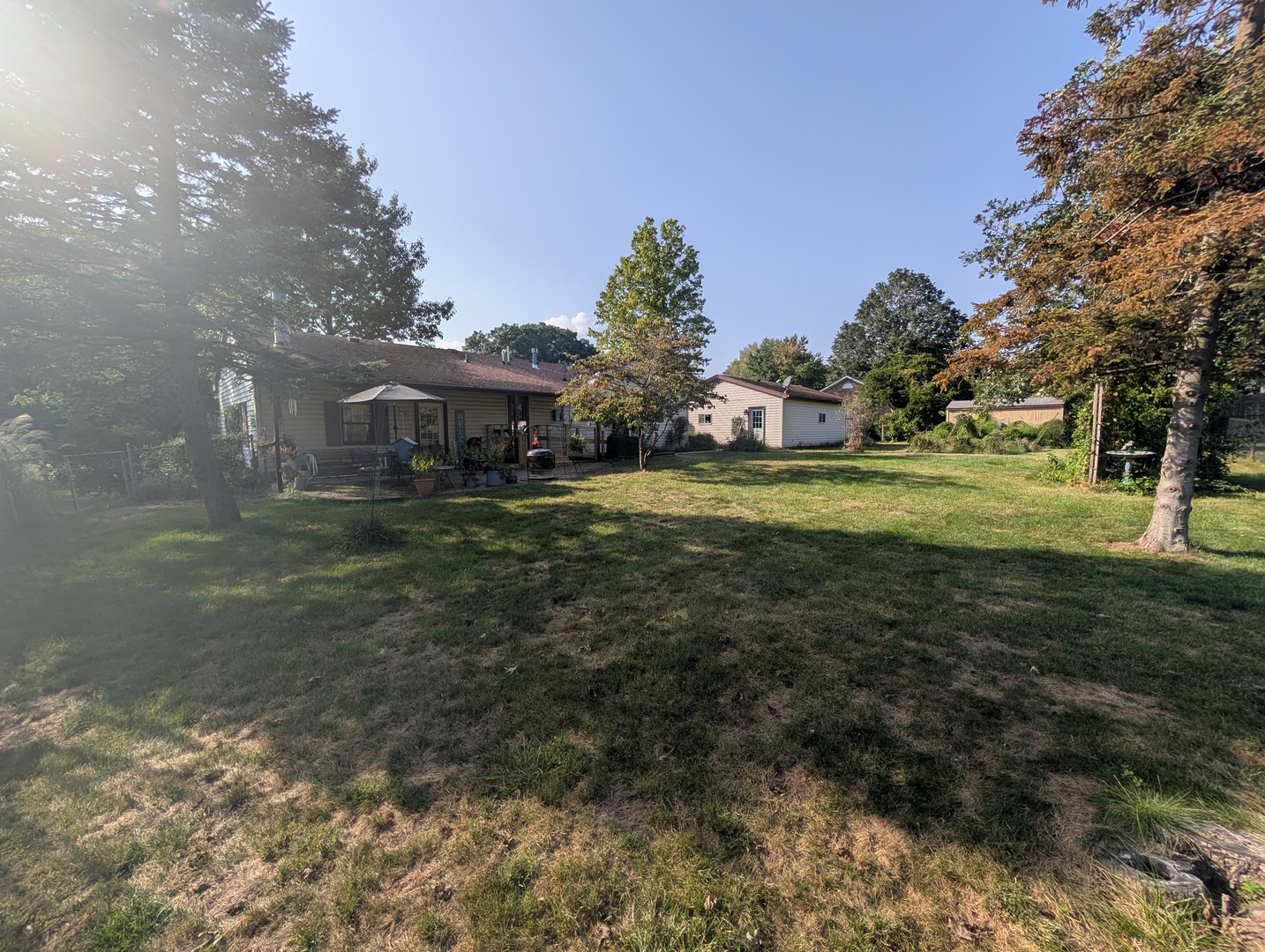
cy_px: 476
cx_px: 632
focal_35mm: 12
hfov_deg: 110.5
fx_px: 439
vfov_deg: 94.7
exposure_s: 1/2252
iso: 52
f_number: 1.7
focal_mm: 2.02
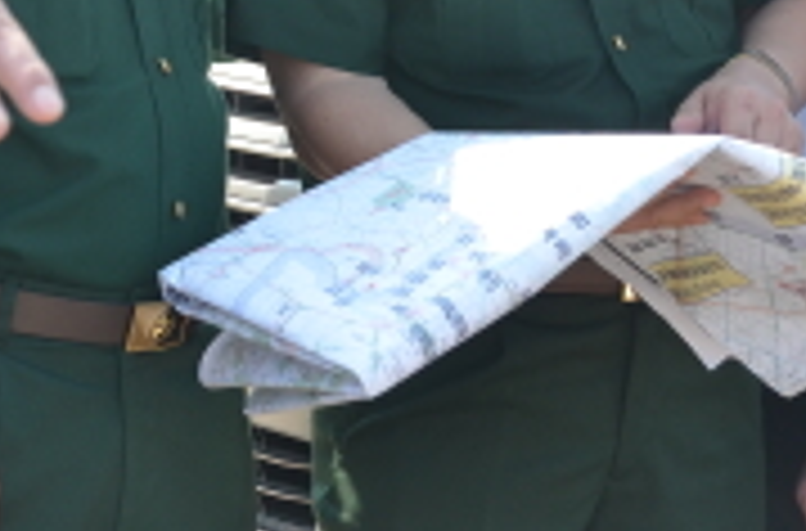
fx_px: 3503
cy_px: -230
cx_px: 365
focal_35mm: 157
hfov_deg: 13.1
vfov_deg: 8.5
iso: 320
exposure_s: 1/400
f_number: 5.6
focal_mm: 34
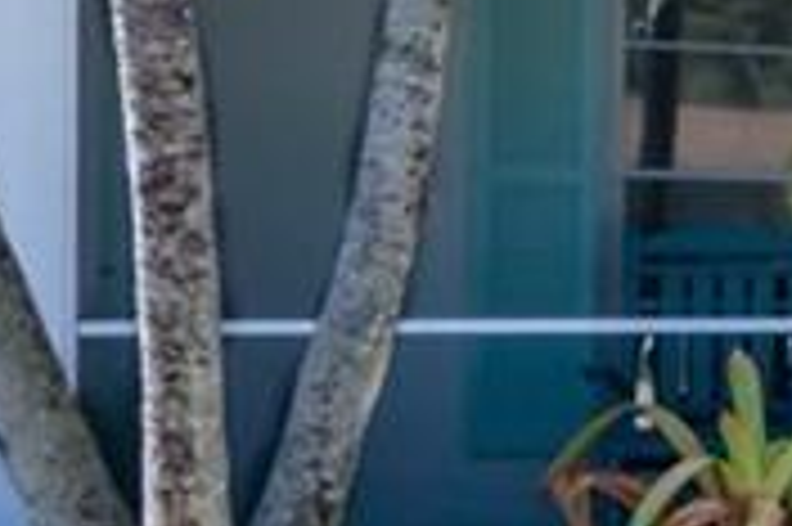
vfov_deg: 14.2
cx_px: 2205
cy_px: 265
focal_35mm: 96
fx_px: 2108
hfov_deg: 12.5
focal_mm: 11
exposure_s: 1/200
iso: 100
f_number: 11
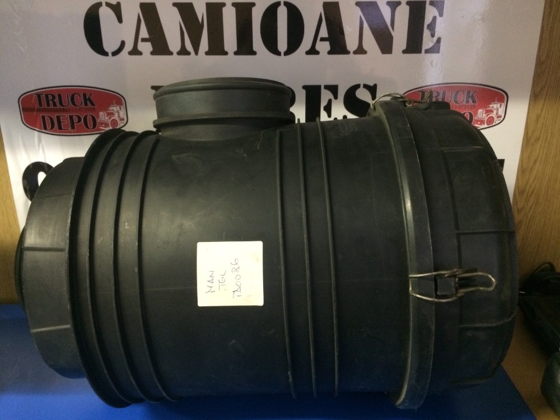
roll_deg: -1.0
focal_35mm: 29
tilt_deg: -21.4
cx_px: 280
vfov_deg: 48.2
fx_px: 469
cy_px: 210
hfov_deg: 61.7
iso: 400
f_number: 2.2
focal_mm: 4.15
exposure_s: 1/17
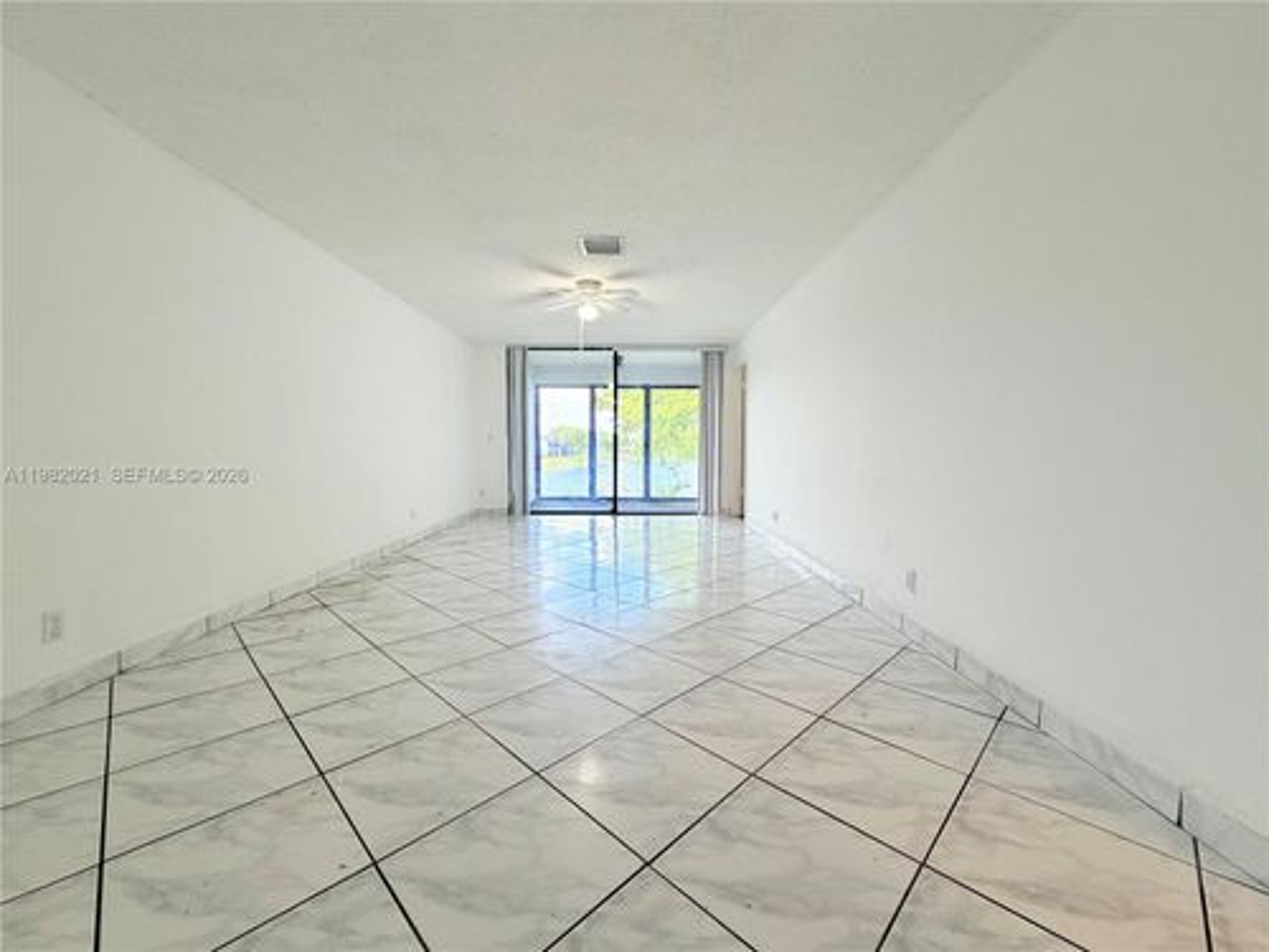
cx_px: 634
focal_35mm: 14
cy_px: 476
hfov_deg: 102.1
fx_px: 513
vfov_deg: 85.7
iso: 200
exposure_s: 1/120
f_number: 2.2
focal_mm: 2.22
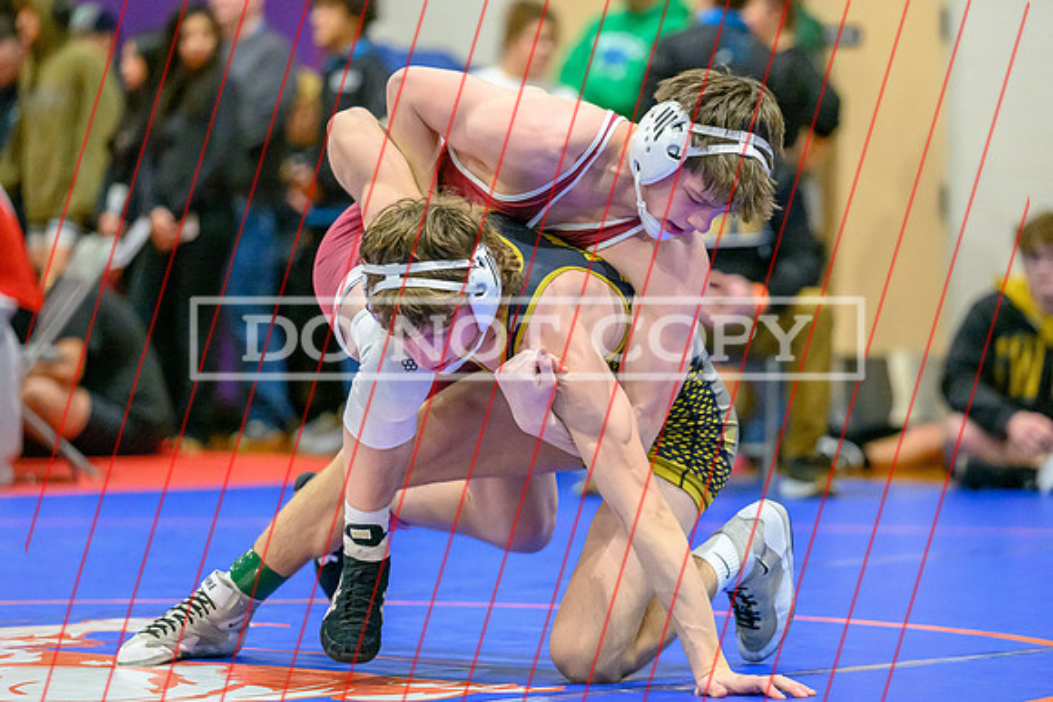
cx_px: 533
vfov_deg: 8.0
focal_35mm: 172
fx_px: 5020
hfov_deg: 12.0
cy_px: 294
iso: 16000
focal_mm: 140
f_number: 2.8
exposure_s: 1/800
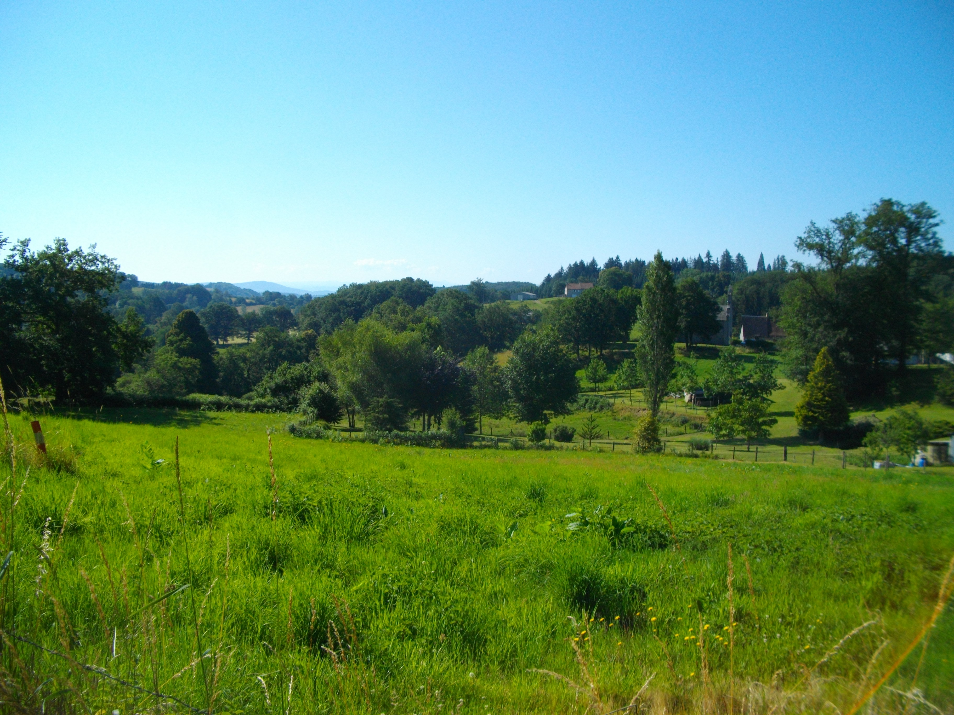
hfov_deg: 58.4
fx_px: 854
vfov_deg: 45.4
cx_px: 477
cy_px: 358
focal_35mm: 31
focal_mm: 5.7
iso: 100
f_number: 8.8
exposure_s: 1/200
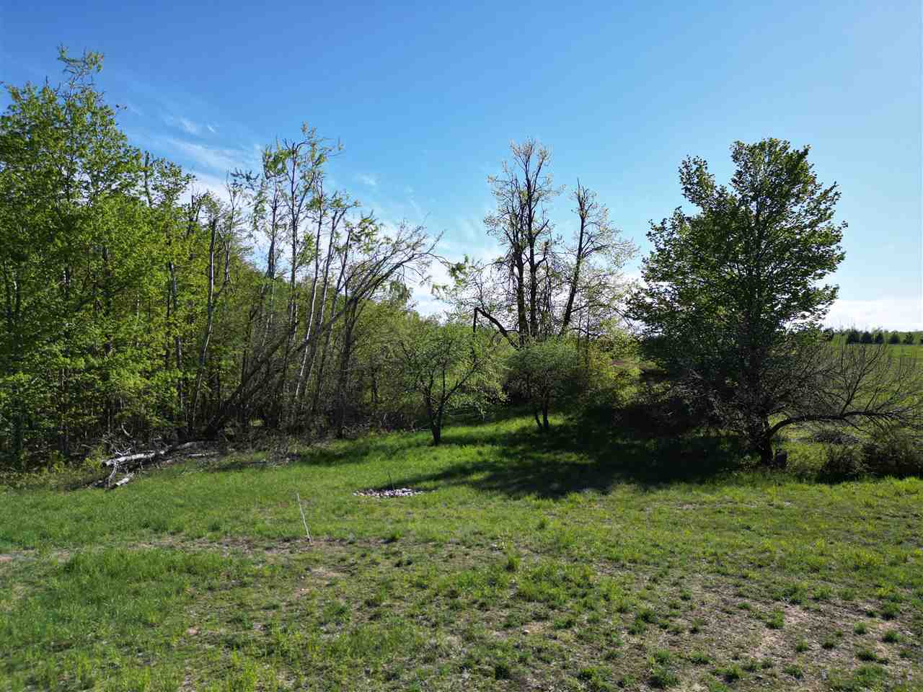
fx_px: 640
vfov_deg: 56.8
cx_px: 462
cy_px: 346
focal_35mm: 24
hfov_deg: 71.6
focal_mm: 6.72
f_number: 1.7
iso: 130
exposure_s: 1/3000
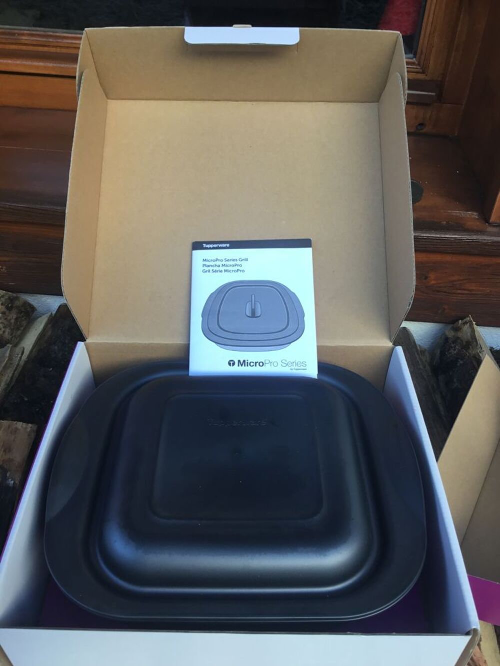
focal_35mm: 31
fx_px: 597
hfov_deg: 45.4
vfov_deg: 58.3
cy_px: 333
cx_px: 250
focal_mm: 3.3
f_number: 2.4
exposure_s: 1/50
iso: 25
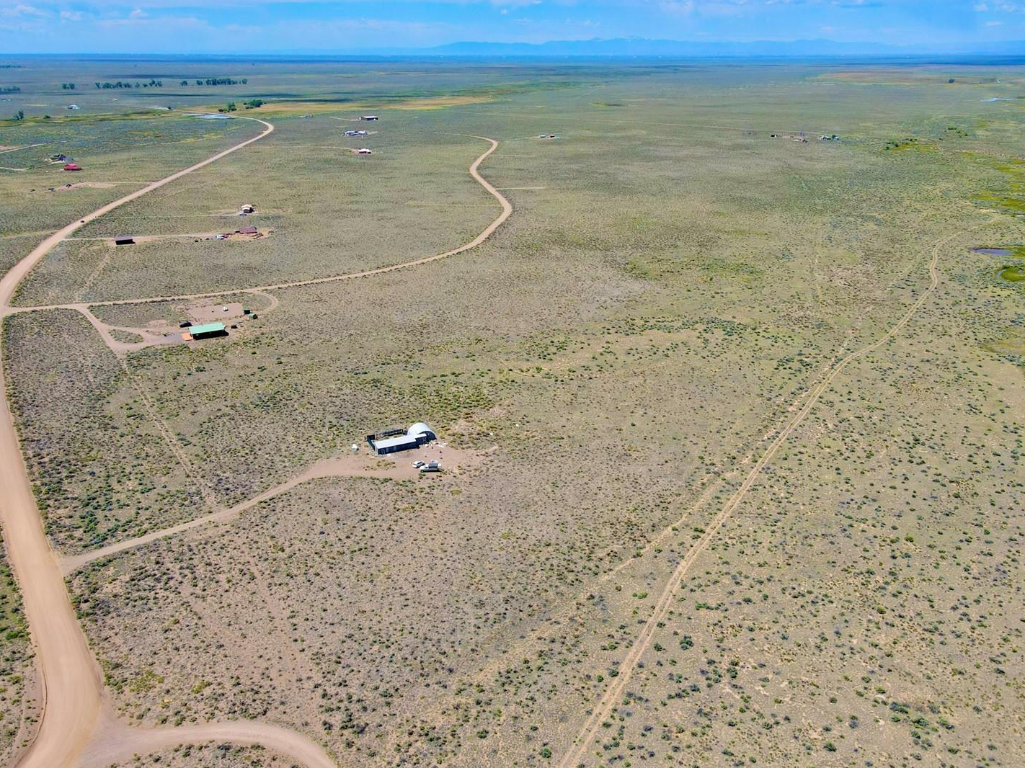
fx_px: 799
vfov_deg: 51.3
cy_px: 394
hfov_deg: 65.2
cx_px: 557
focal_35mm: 27
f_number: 2.8
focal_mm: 4.5
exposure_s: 1/800
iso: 100
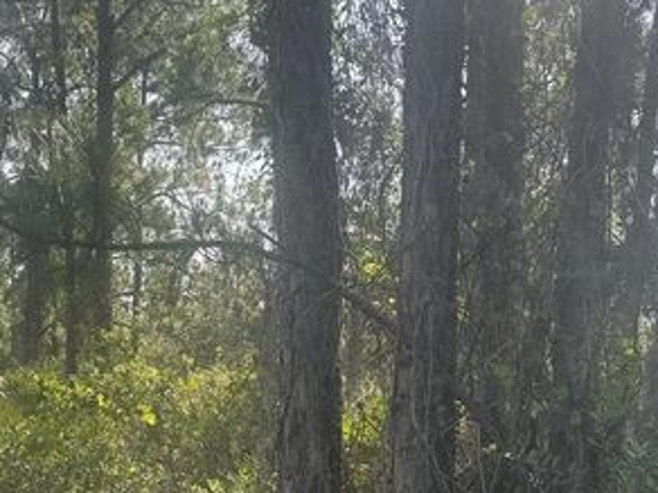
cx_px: 198
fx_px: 1083
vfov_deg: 25.2
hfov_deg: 33.4
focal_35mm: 57
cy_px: 396
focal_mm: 5.96
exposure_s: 1/831
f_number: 1.6
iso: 50
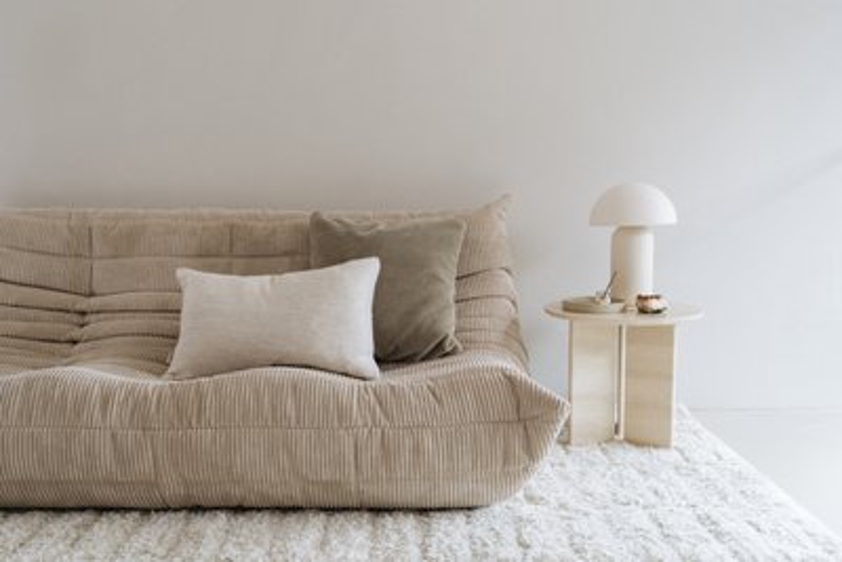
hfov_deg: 54.4
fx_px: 819
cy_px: 281
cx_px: 421
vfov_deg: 37.9
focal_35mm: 35
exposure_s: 1/6
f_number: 8
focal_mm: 35
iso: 200
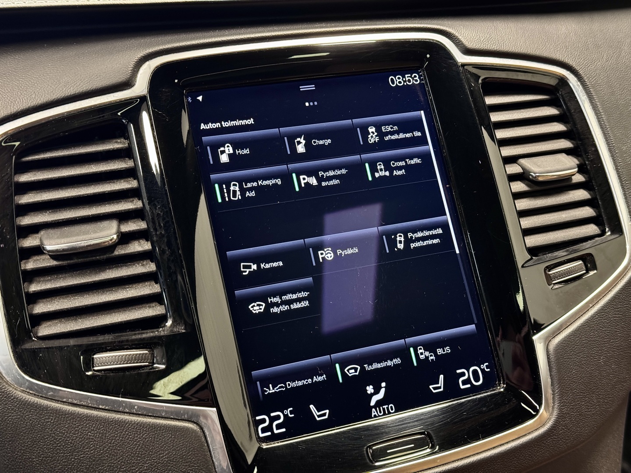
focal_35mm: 48
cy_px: 236
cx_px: 316
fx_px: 875
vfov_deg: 30.3
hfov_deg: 39.7
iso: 500
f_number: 1.78
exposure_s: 1/25
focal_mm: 6.76
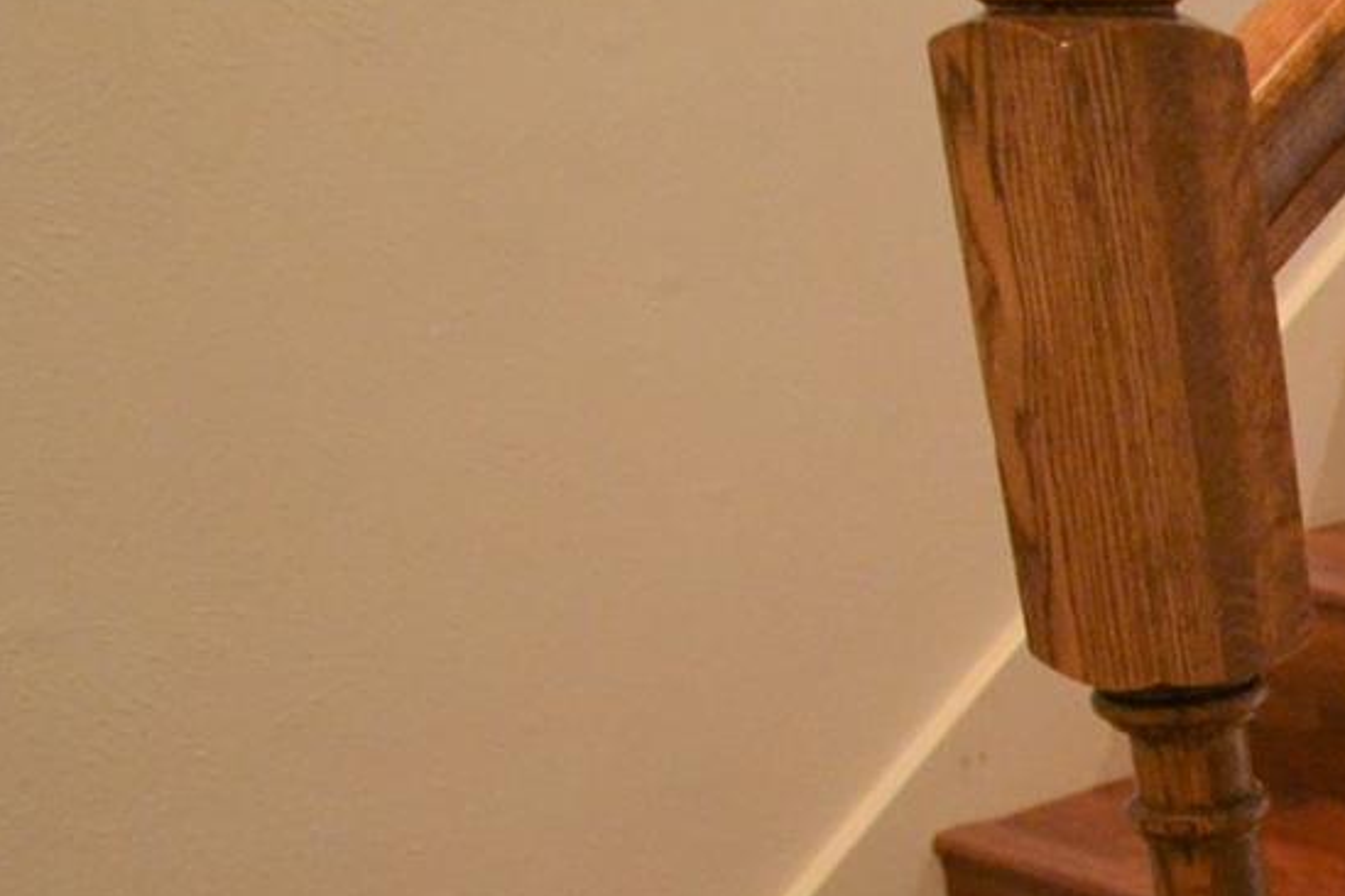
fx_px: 2092
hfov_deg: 25.1
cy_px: 856
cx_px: 2112
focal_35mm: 56
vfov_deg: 23.4
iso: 2200
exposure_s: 1/60
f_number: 3.5
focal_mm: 10
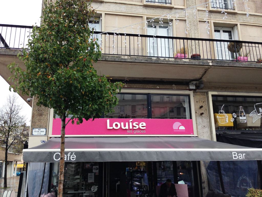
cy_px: 98
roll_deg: +0.2
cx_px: 131
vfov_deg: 42.9
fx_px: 250
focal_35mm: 33
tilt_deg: +16.1
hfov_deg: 55.4
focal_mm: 4.12
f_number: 2.4
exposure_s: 1/120
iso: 50
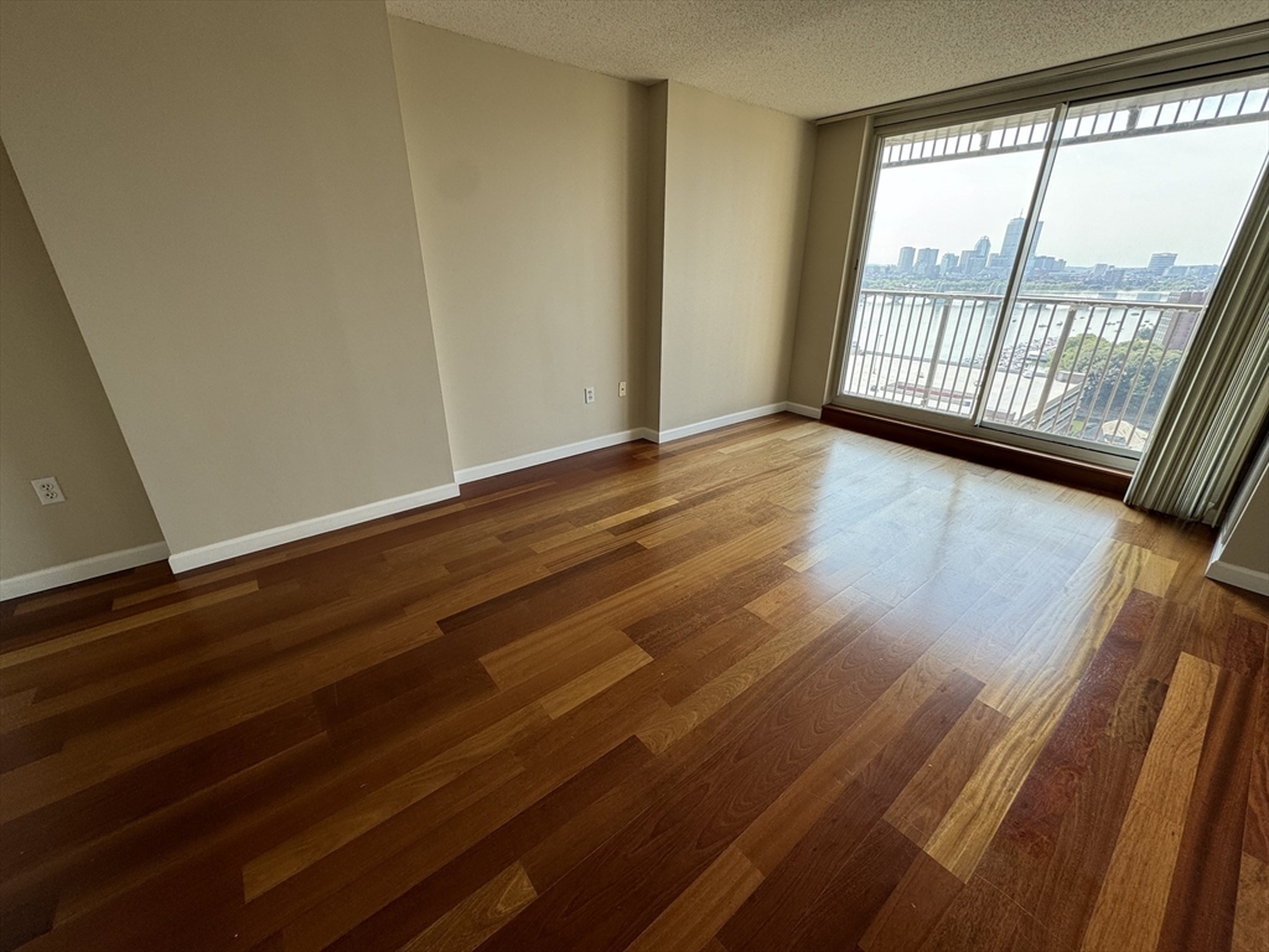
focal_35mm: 14
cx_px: 634
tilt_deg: -23.6
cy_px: 476
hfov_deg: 102.1
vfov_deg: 85.7
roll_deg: -0.7
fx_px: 513
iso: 40
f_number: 2.2
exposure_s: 1/104
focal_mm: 2.22
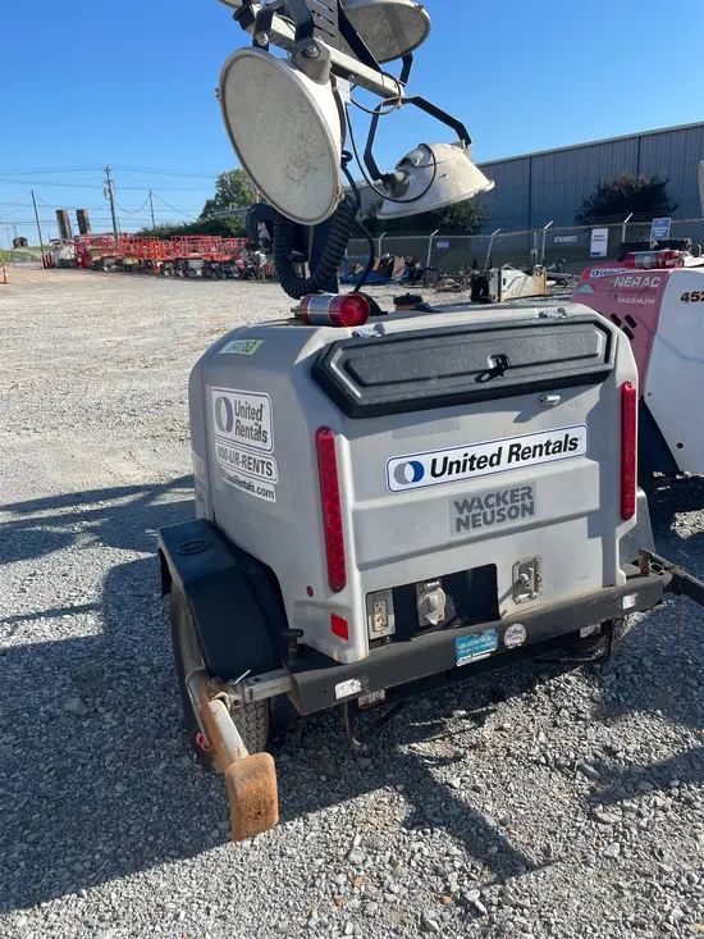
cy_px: 470
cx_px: 352
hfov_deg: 53.1
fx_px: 705
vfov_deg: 67.3
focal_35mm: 26
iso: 32
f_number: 1.6
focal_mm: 4.2
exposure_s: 1/1033
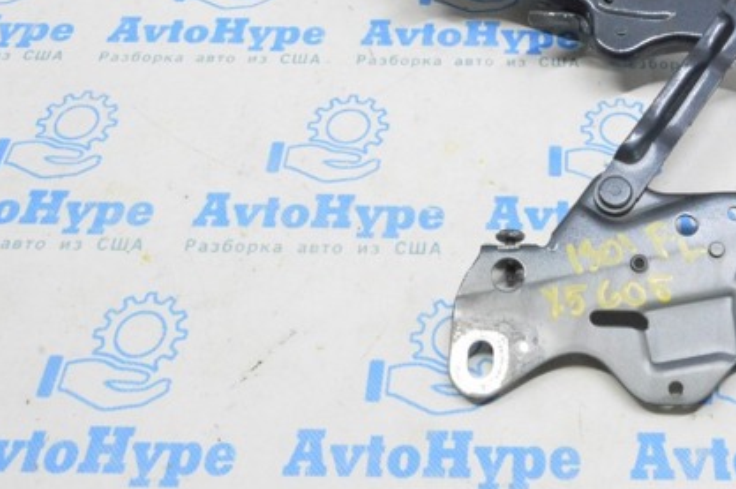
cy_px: 117
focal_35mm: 46
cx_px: 558
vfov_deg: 28.7
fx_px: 939
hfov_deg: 41.4
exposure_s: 1/20
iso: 6400
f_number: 20
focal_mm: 20
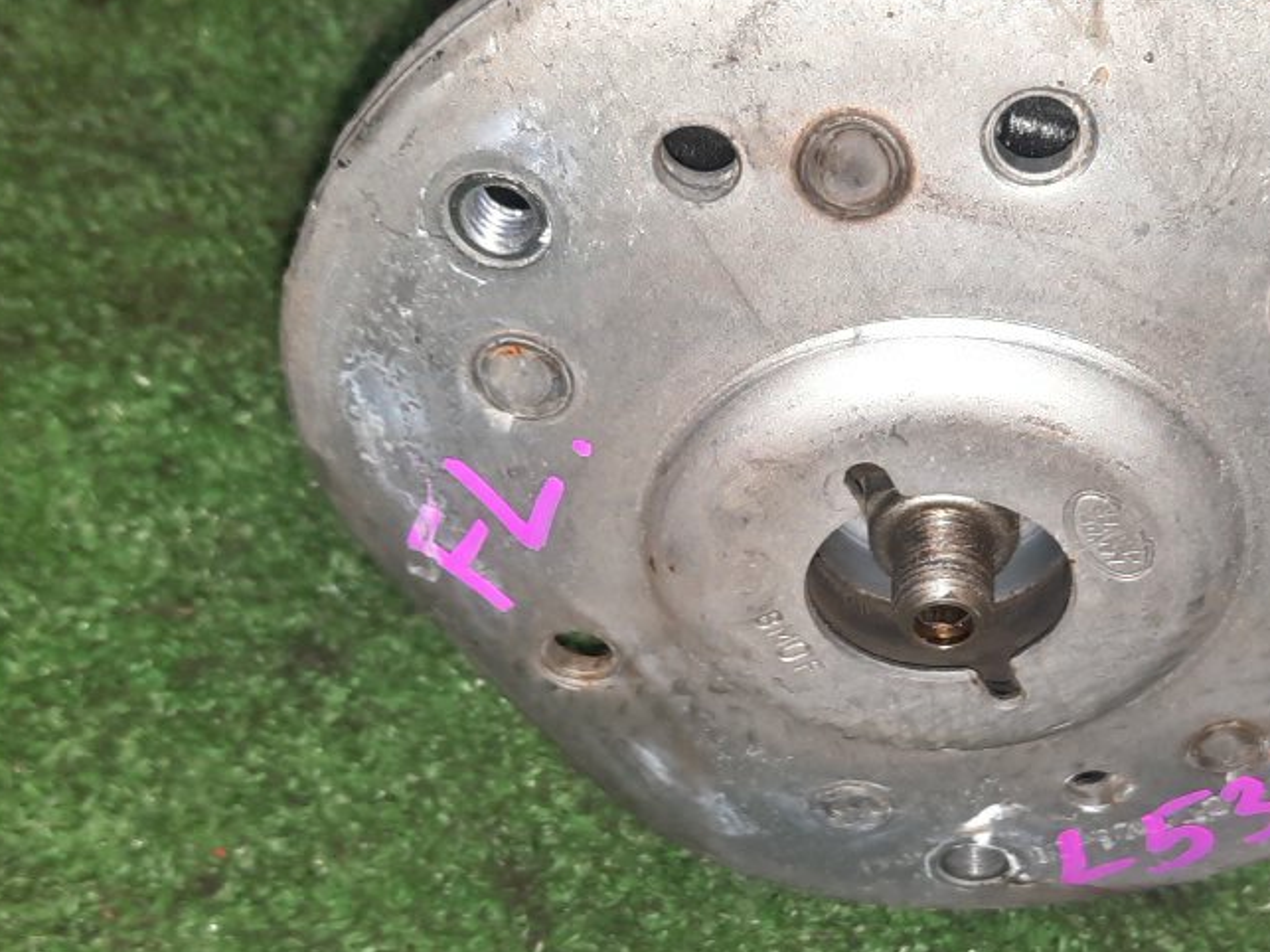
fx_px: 2054
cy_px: 670
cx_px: 826
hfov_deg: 34.1
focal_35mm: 56
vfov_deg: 25.9
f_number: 2
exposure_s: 1/25
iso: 512
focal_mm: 4.6
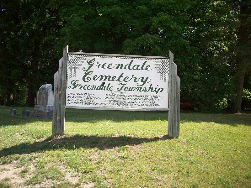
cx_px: 126
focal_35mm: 37
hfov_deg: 50.1
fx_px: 268
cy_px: 94
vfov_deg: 38.7
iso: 80
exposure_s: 1/454
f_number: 2.8
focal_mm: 6.2
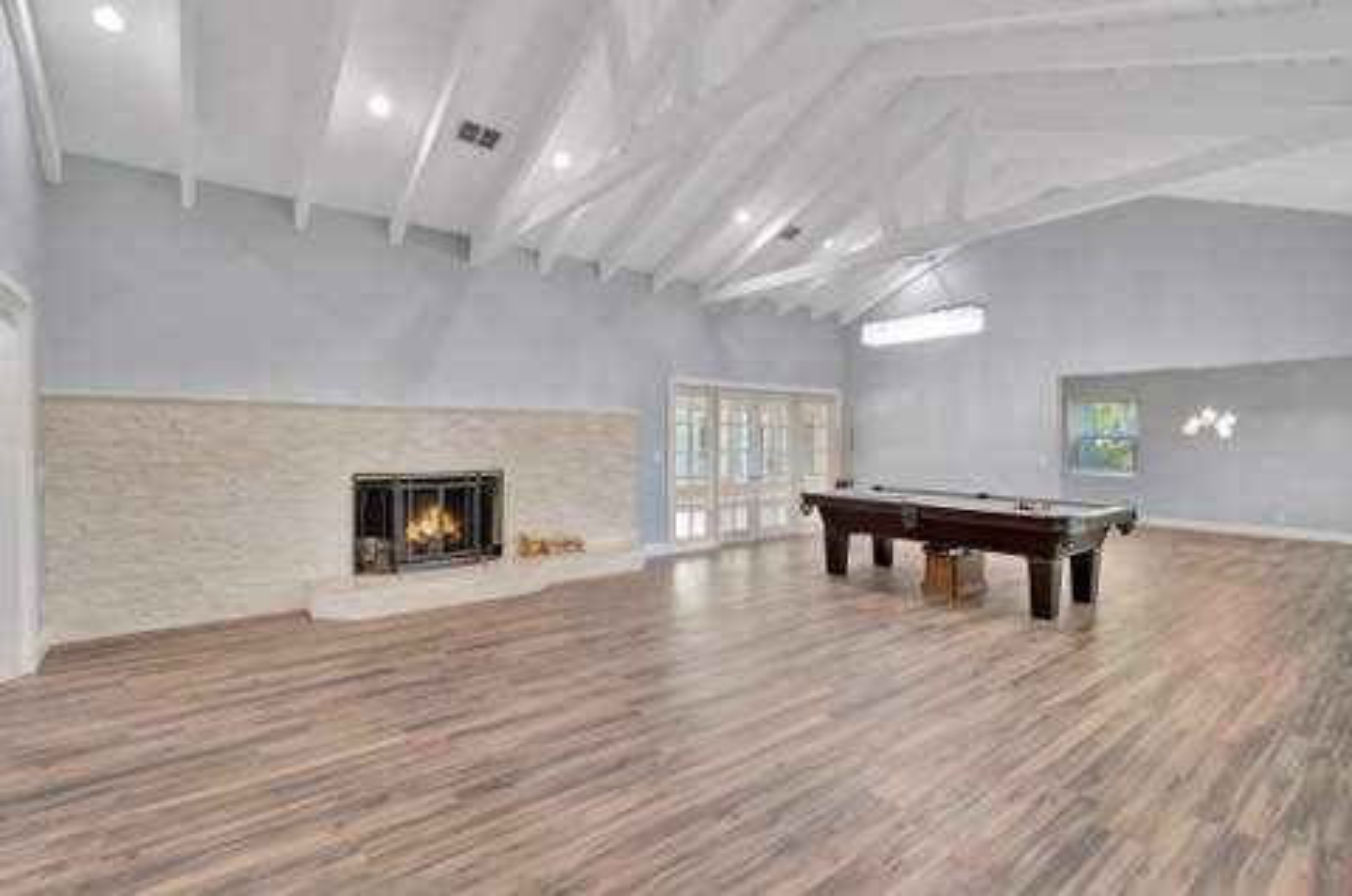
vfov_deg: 77.1
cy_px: 448
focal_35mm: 15
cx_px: 676
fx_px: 562
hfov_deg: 100.5
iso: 1250
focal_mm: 10
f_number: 8
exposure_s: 1/15
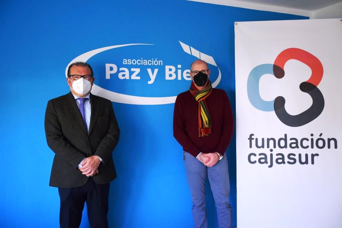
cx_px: 171
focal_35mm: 30
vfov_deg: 43.6
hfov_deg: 61.9
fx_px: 285
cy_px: 114
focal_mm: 20
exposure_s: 1/60
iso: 560
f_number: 4
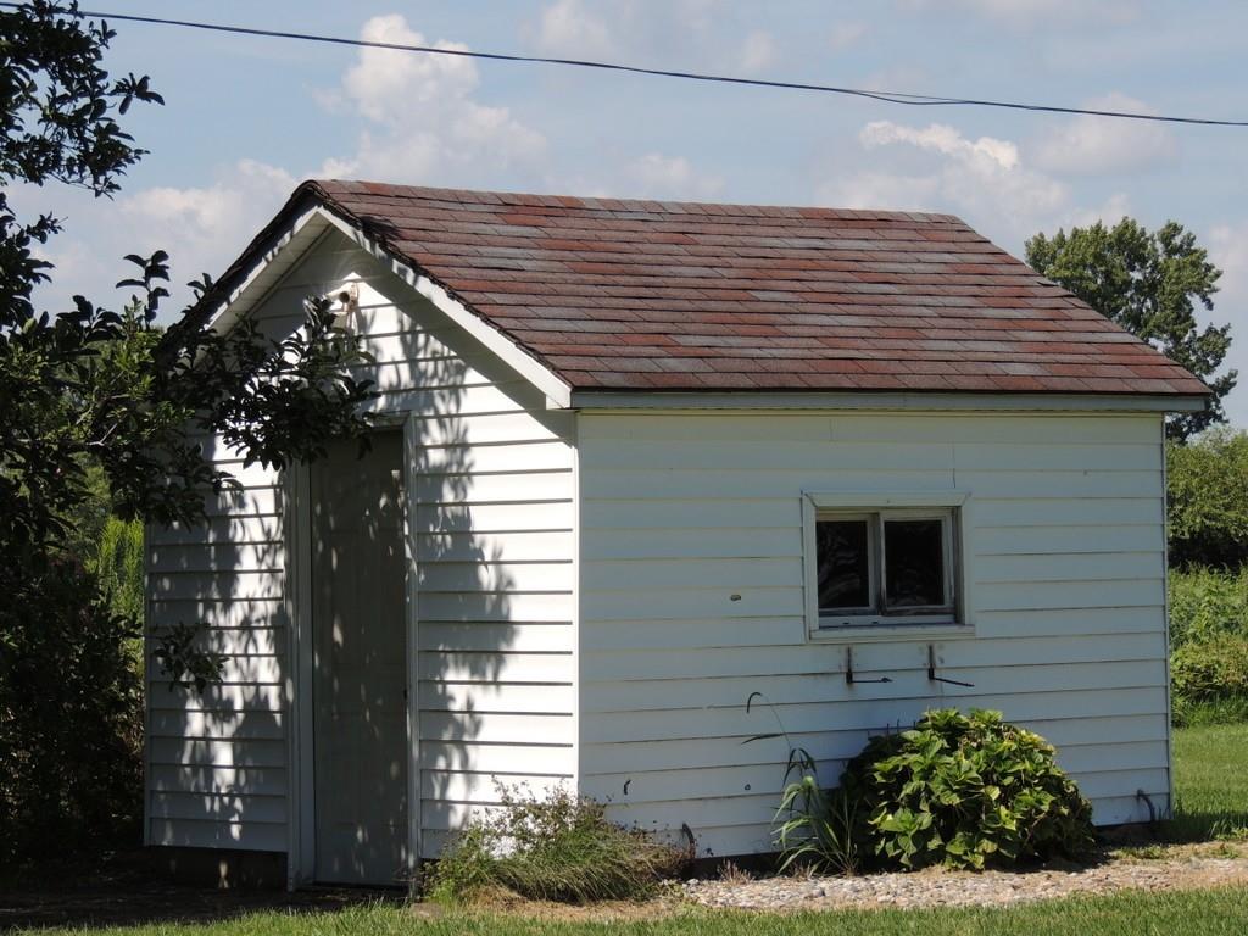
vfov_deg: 12.3
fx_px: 4326
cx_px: 624
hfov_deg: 16.4
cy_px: 468
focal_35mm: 120
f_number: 4.2
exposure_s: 1/800
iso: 100
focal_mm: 21.4
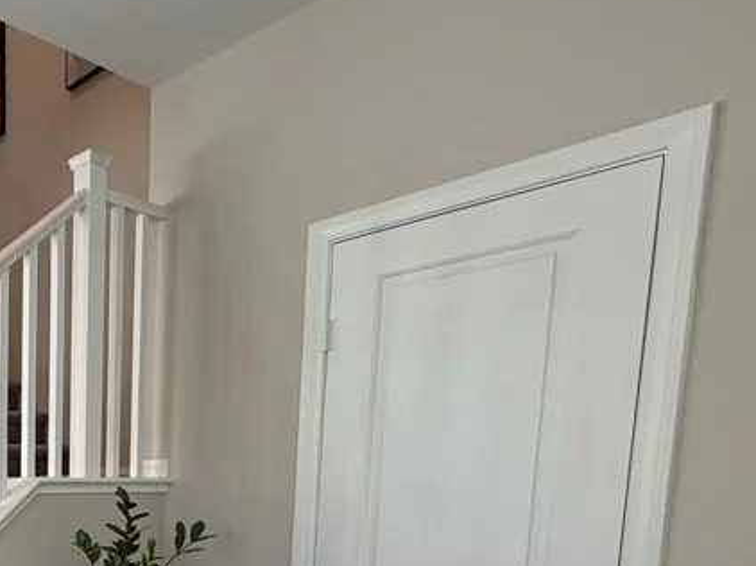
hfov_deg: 43.7
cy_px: 575
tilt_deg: -6.0
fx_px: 742
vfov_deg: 37.1
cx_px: -45
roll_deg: -0.2
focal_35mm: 34
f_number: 2.2
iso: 200
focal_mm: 2.22
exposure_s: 1/120
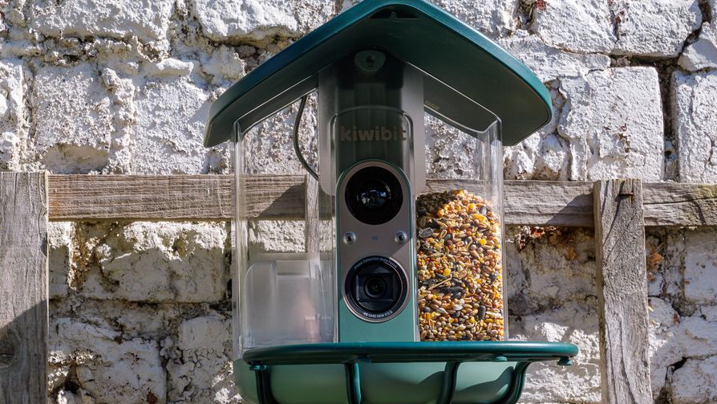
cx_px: 320
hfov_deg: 21.8
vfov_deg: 12.4
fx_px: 1863
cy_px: 208
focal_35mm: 98
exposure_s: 1/160
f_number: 9
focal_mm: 31
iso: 100
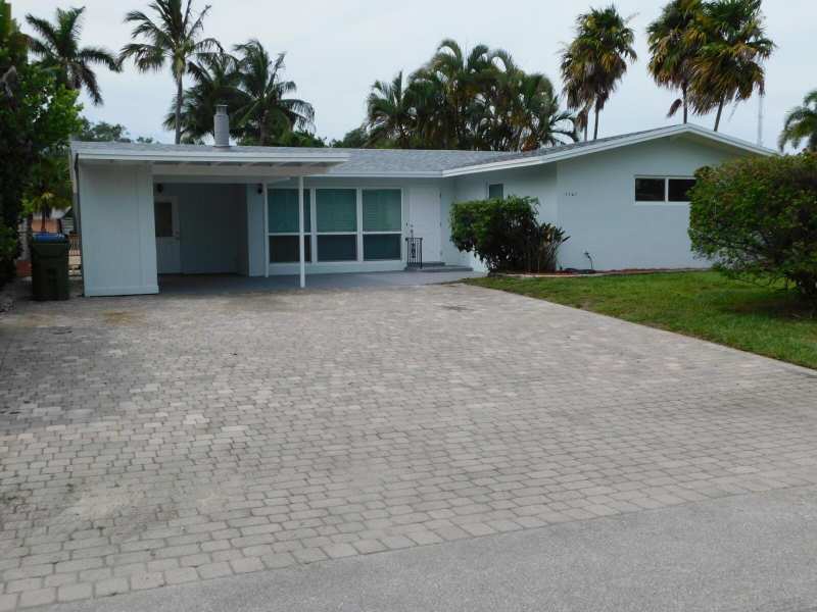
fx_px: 850
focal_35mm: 36
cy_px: 306
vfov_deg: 39.7
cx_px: 408
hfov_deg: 51.4
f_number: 3.5
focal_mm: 6.3
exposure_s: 1/1250
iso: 125
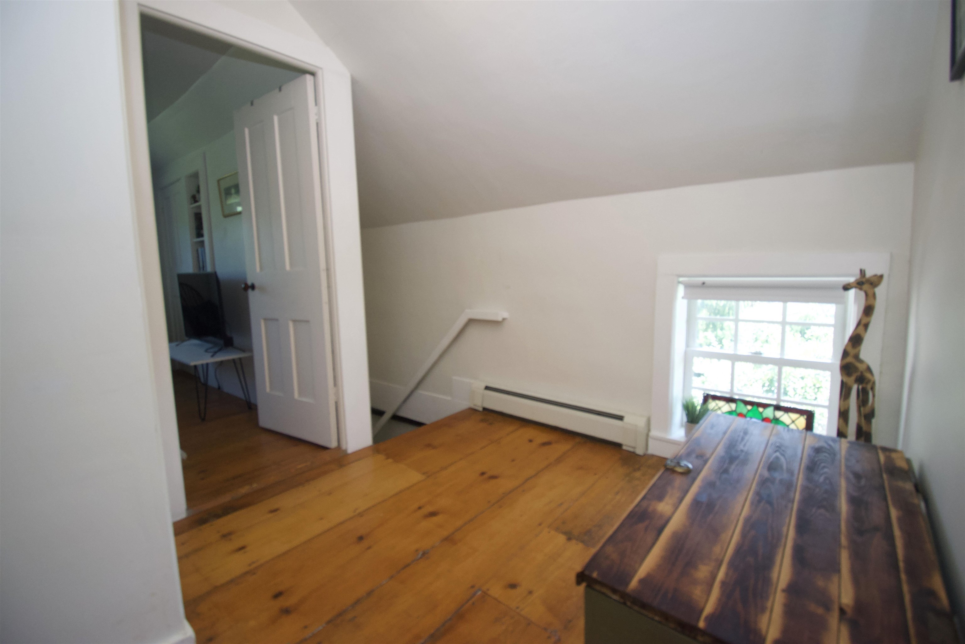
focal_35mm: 15
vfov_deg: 77.3
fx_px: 402
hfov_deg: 100.4
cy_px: 322
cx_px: 482
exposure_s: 1/125
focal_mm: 10
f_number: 4.5
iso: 1400
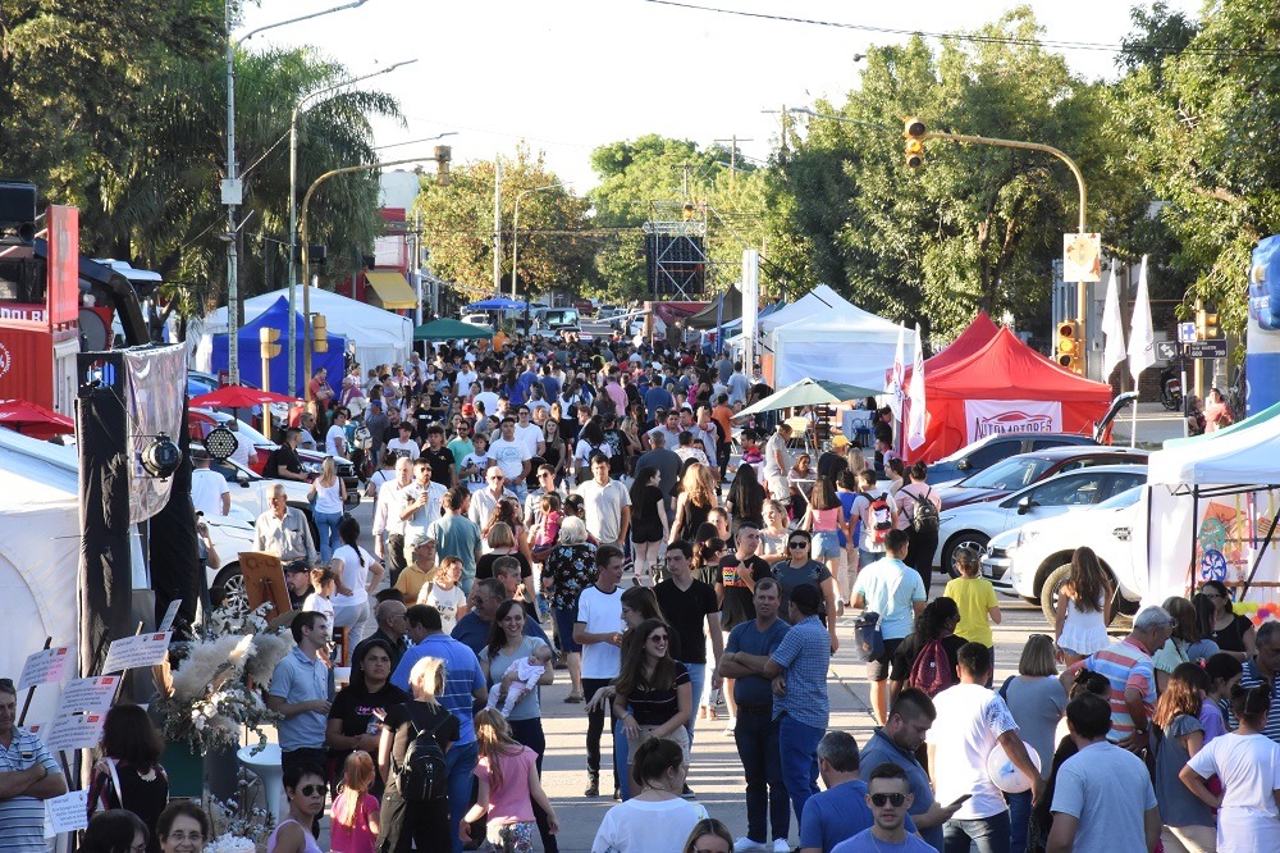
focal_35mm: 174
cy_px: 426
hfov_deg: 11.8
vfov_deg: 7.9
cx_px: 640
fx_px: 6184
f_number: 16
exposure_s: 1/160
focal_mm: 116
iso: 1600
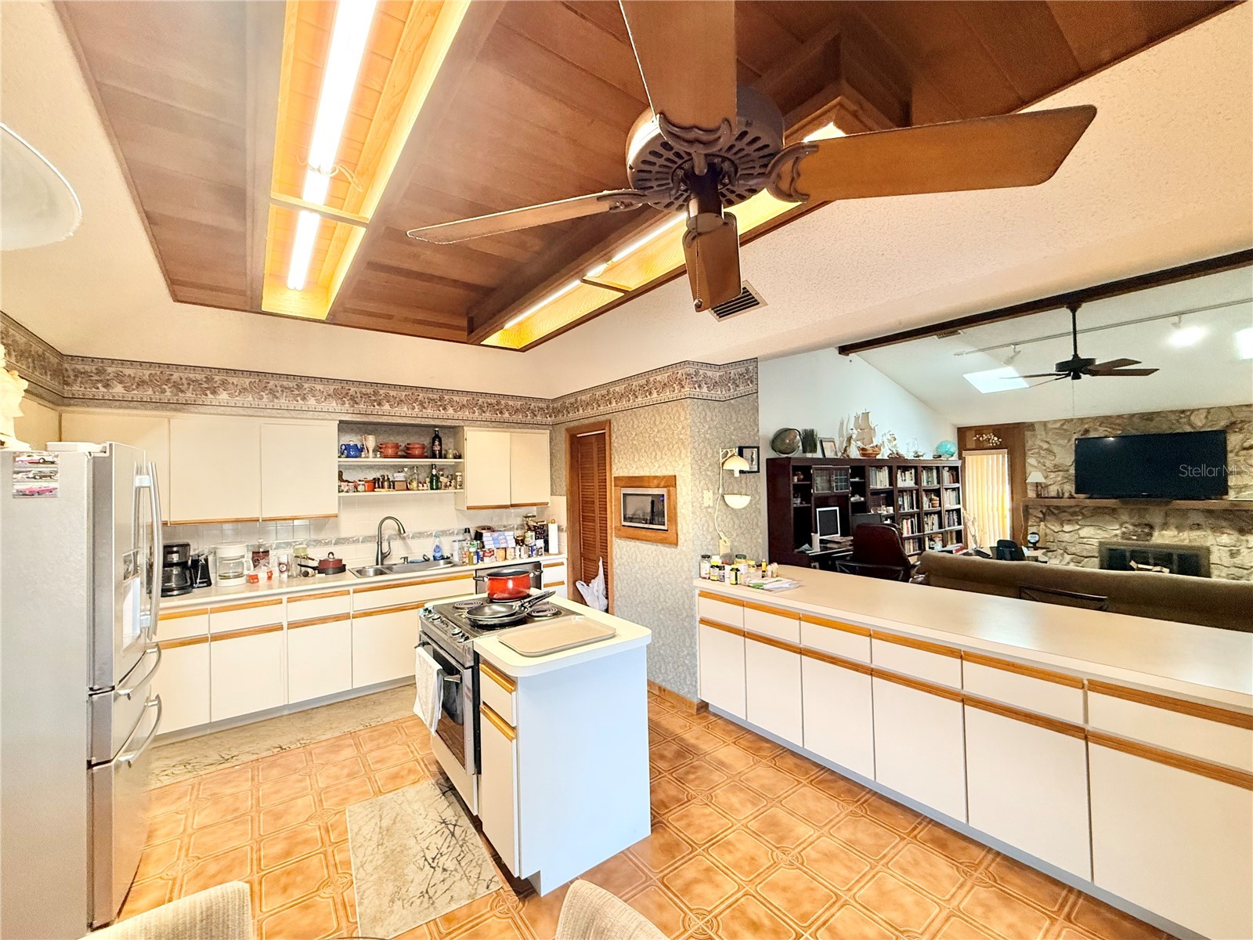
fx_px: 507
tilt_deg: +1.1
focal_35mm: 14
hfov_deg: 102.1
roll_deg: +1.5
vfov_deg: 85.7
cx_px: 626
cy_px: 470
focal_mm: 2.22
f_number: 2.2
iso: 320
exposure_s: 1/60
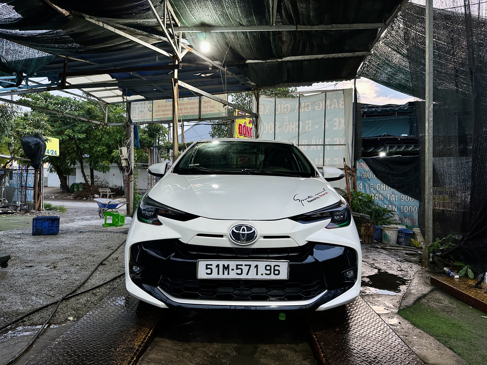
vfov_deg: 56.8
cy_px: 182
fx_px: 338
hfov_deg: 71.6
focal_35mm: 24
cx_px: 244
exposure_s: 1/60
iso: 320
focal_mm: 6.86
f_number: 1.78
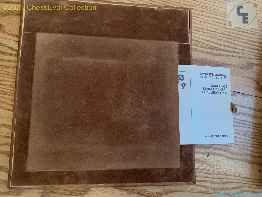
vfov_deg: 53.1
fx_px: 197
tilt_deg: -79.0
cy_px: 98
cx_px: 131
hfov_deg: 67.3
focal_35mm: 26
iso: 400
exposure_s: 1/38
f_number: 1.8
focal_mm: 4.25
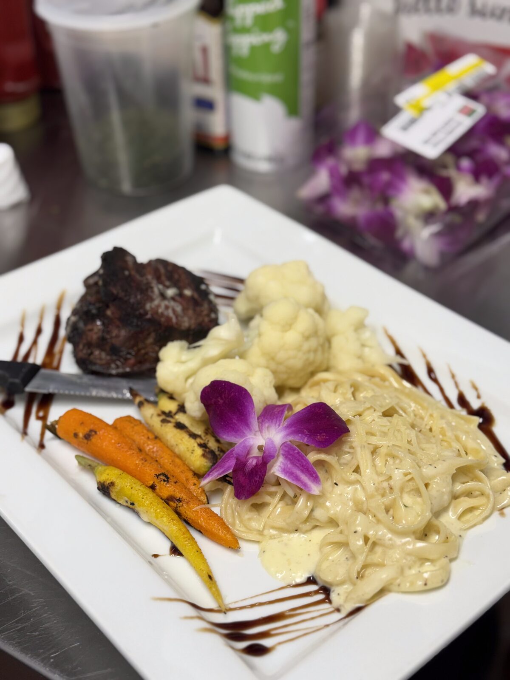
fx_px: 943
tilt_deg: -37.2
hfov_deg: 30.3
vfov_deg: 39.7
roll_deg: +0.1
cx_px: 255
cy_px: 340
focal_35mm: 48
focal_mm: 6.76
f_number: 1.78
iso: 80
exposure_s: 1/120
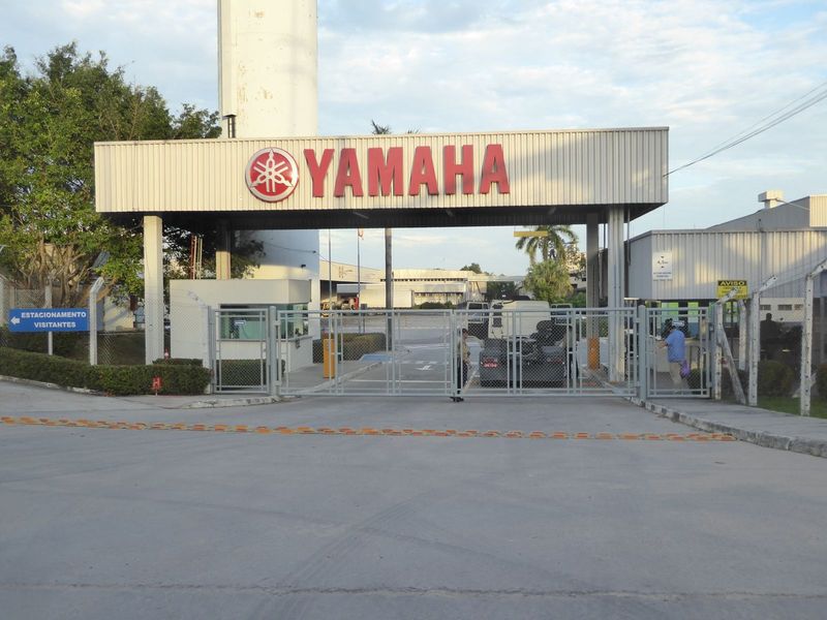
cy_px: 310
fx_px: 812
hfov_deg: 54.0
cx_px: 414
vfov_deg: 41.8
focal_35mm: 34
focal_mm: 5.8
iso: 160
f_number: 3.6
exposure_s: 1/125
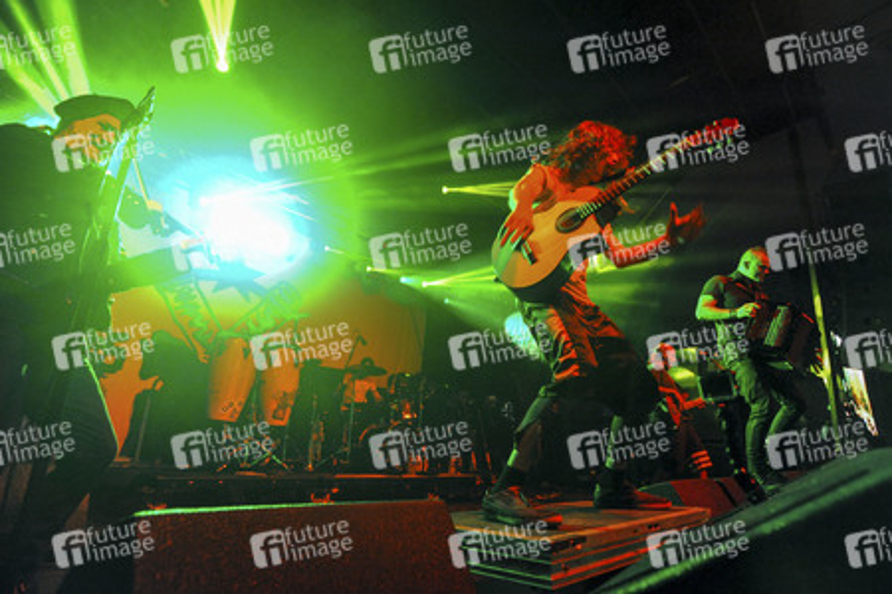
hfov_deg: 93.3
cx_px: 446
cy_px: 297
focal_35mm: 17
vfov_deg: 70.4
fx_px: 421
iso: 5000
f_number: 2.8
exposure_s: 1/200
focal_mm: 17
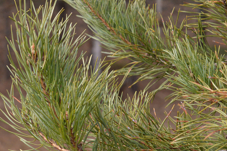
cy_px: 128
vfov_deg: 9.8
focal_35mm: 139
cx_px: 89
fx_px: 876
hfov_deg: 14.7
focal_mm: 48
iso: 800
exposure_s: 1/1600
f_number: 7.1
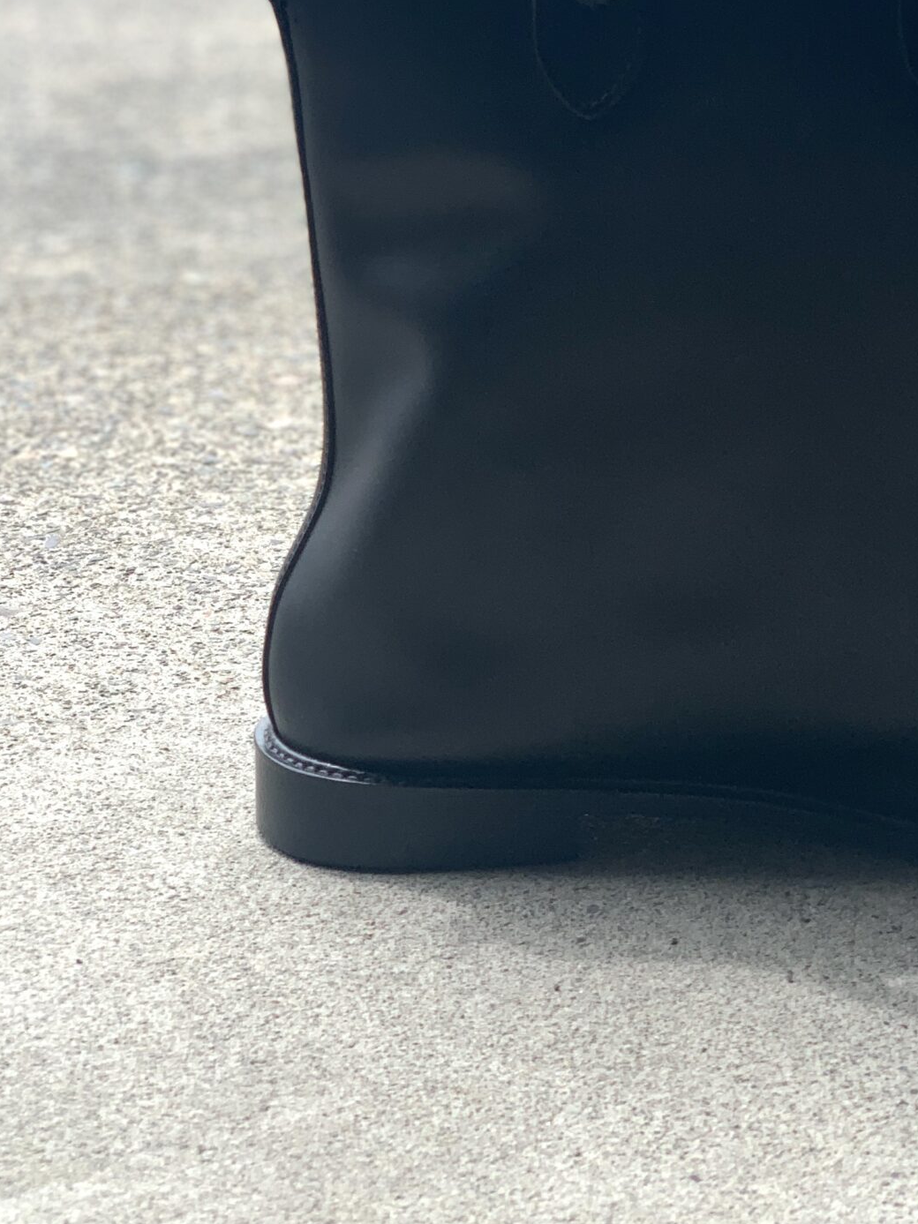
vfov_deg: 20.2
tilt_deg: -10.4
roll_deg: -0.9
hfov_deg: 15.3
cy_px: 223
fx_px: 3395
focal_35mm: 96
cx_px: 773
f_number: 2.4
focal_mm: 6
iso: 16
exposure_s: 1/326
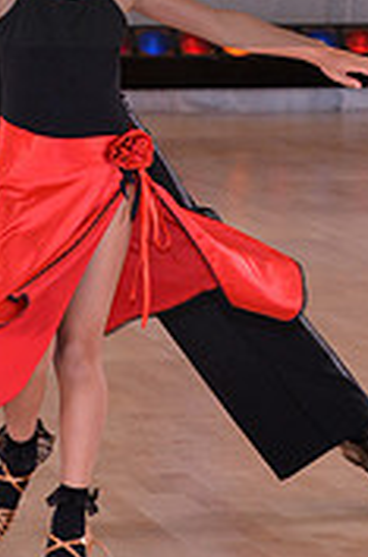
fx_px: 6323
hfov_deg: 3.3
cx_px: 36
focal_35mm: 410
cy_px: -57
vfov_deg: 5.0
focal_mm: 125
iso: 2000
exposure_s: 1/250
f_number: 5.6
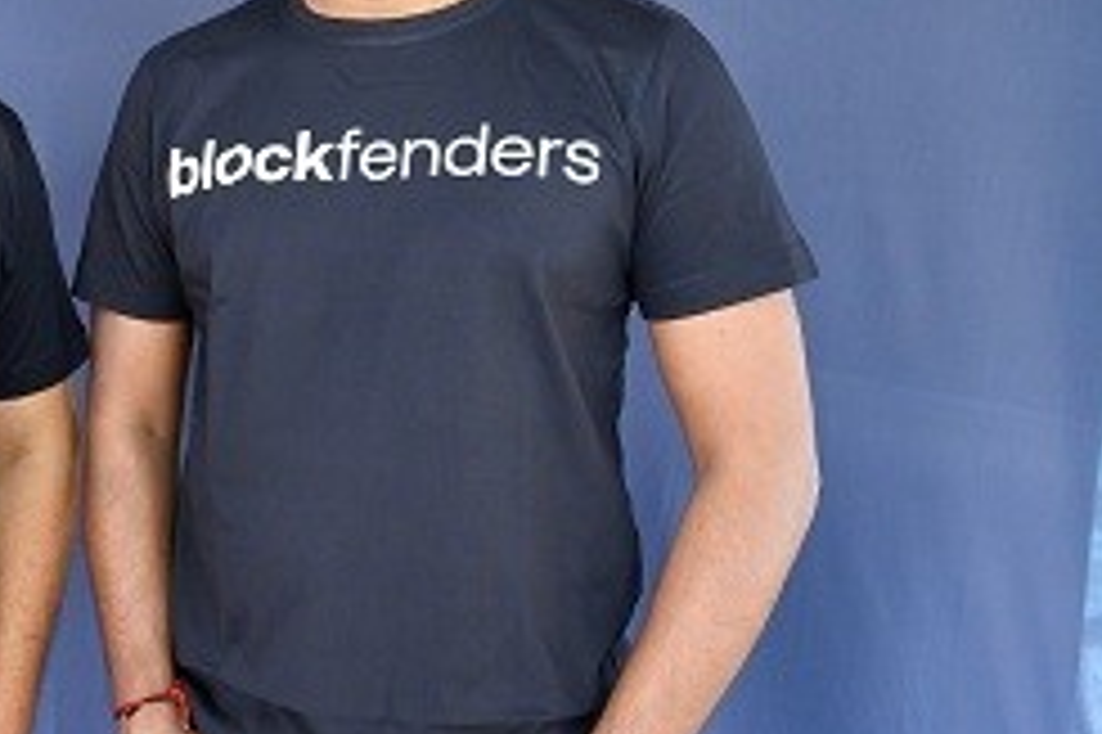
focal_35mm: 49
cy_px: 275
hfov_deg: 37.3
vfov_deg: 27.4
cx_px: 76
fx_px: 1499
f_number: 5.6
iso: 1600
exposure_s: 1/125
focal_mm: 24
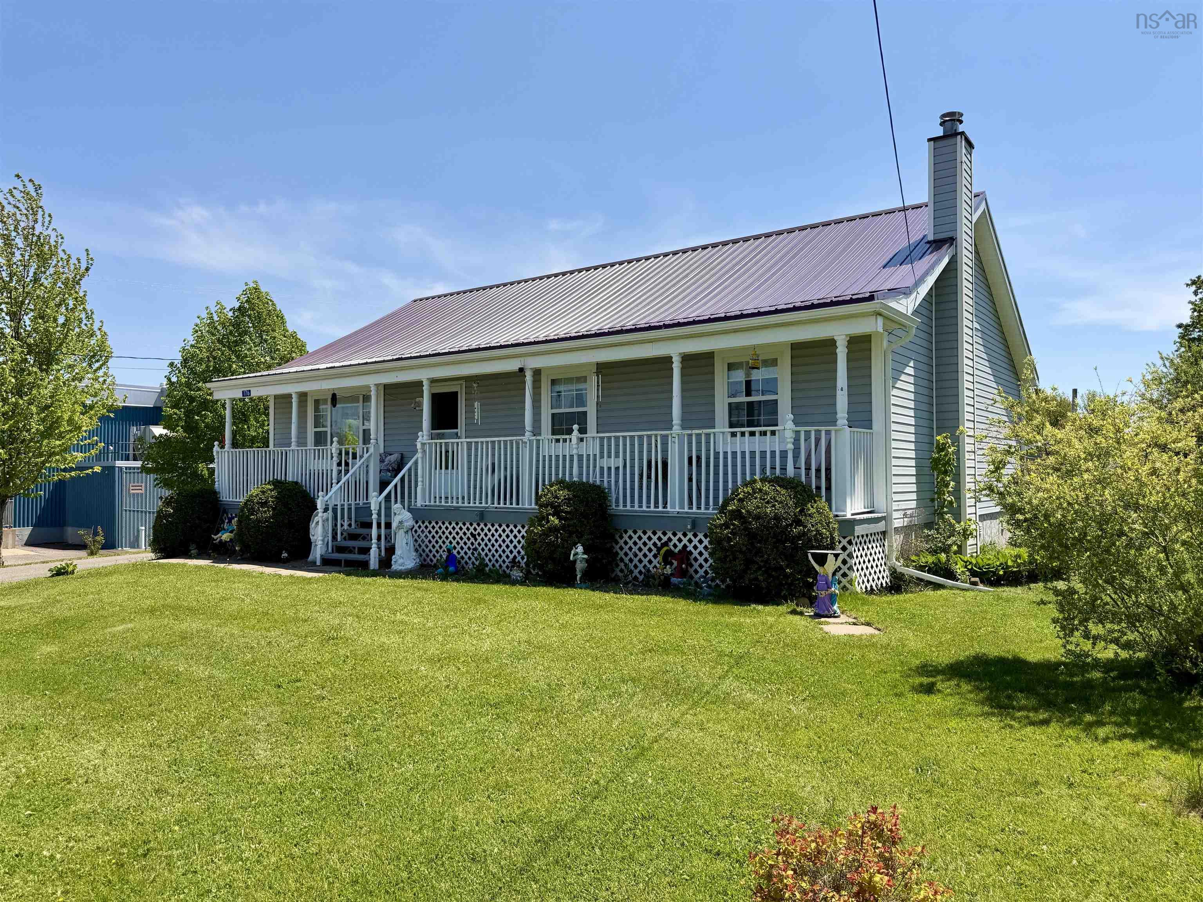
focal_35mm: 24
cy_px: 451
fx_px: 834
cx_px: 602
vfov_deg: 56.8
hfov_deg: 71.6
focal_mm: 6.76
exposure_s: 1/4673
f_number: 1.78
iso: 80
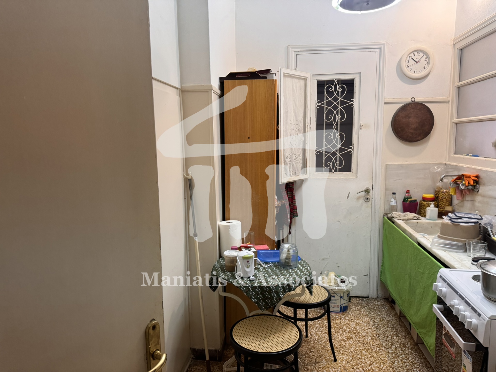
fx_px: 344
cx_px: 248
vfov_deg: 56.8
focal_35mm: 24
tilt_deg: -6.9
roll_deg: +1.5
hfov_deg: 71.6
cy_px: 186
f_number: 1.78
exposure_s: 1/100
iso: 200
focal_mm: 6.76
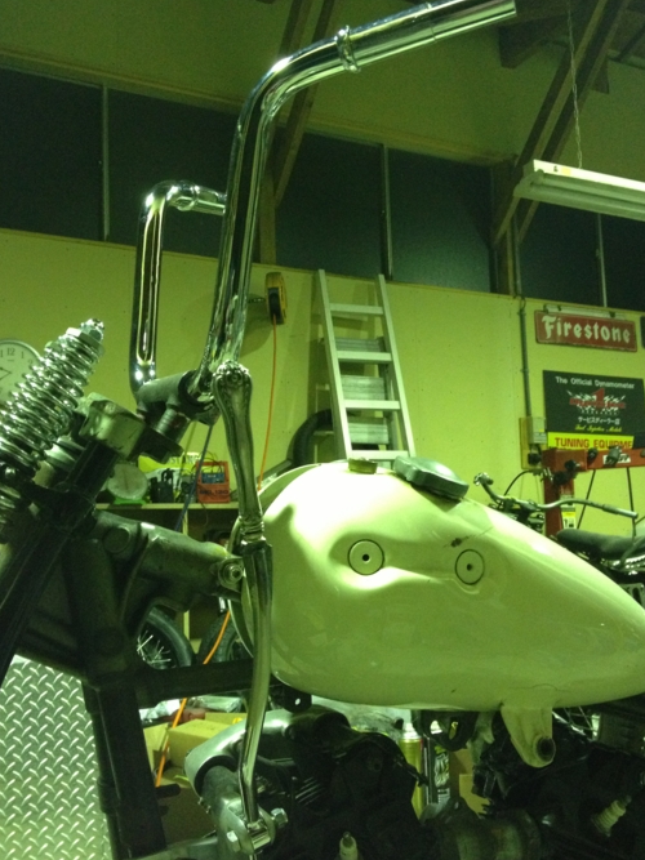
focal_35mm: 42
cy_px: 435
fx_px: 1044
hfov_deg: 34.3
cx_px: 299
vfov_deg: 44.8
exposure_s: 1/20
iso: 320
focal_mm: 4.28
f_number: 2.4
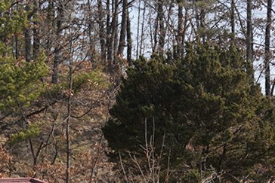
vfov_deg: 7.5
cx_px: 16
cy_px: 348
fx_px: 1345
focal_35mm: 176
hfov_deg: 11.6
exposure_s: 1/100
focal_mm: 32
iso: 100
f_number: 10
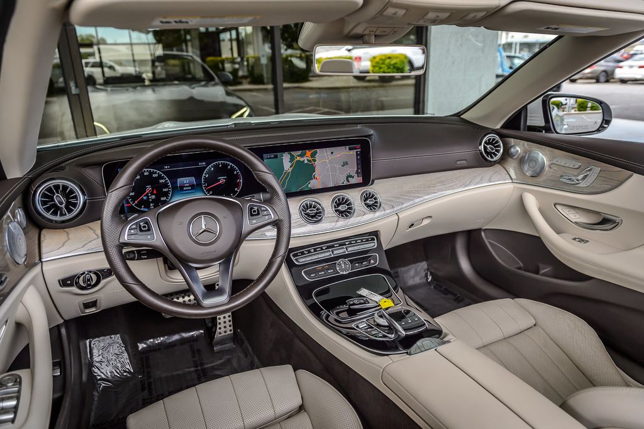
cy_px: 214
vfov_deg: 51.6
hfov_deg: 71.9
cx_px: 328
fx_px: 444
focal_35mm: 25
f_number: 4
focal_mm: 24
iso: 400
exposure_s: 1/1250
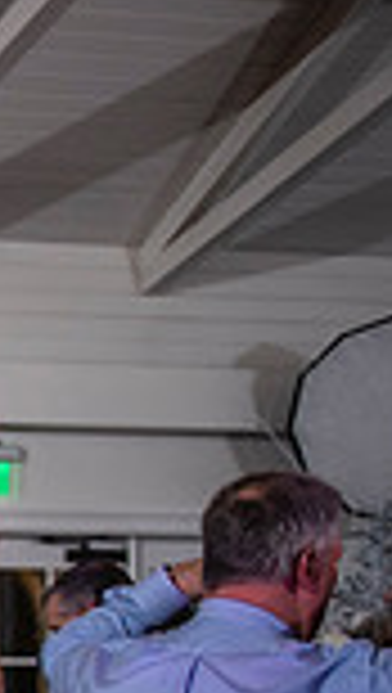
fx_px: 1823
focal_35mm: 99
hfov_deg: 9.0
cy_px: 709
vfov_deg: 20.8
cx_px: -906
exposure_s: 1/125
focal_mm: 24
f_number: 2.8
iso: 1000
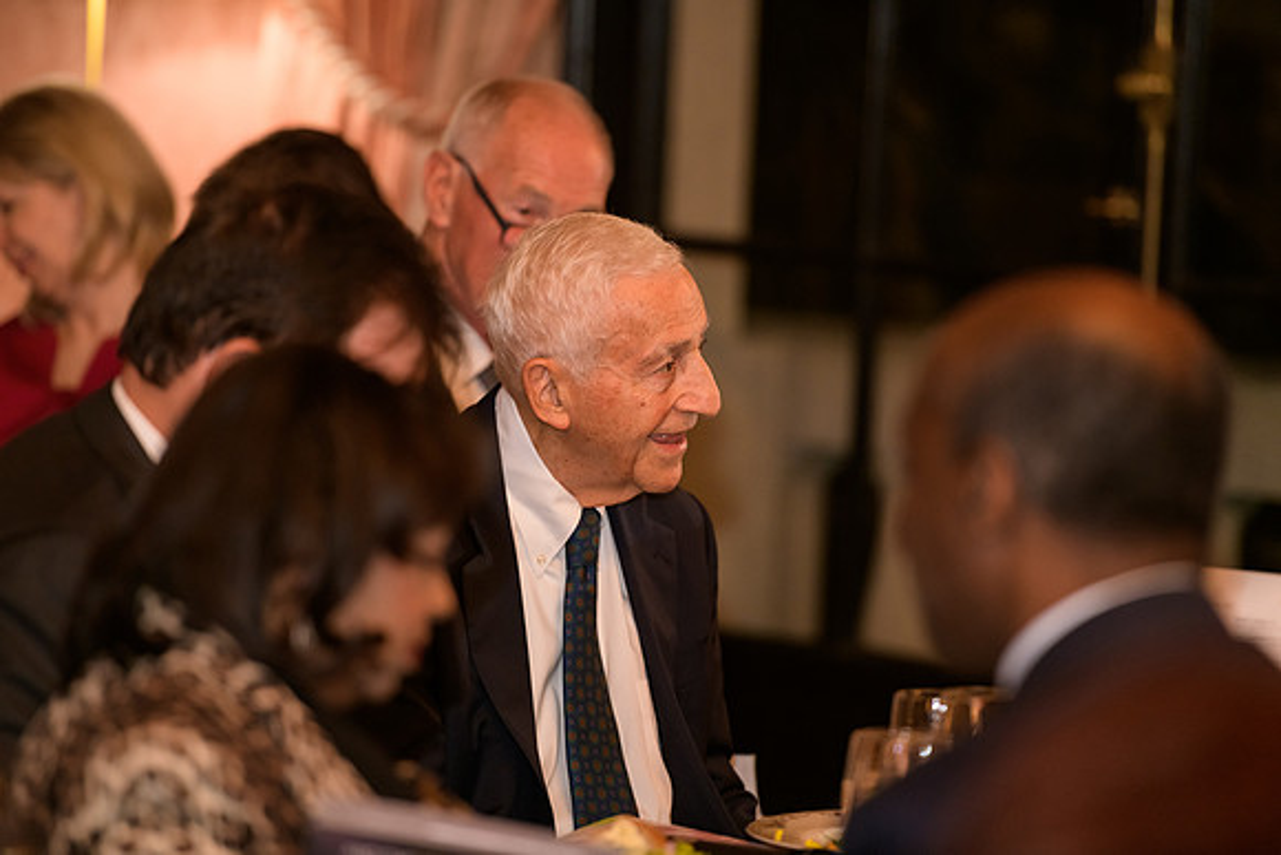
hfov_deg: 10.3
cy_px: 428
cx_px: 640
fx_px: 7118
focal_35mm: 200
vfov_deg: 6.9
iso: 1250
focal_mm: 200
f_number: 3.2
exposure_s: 1/125
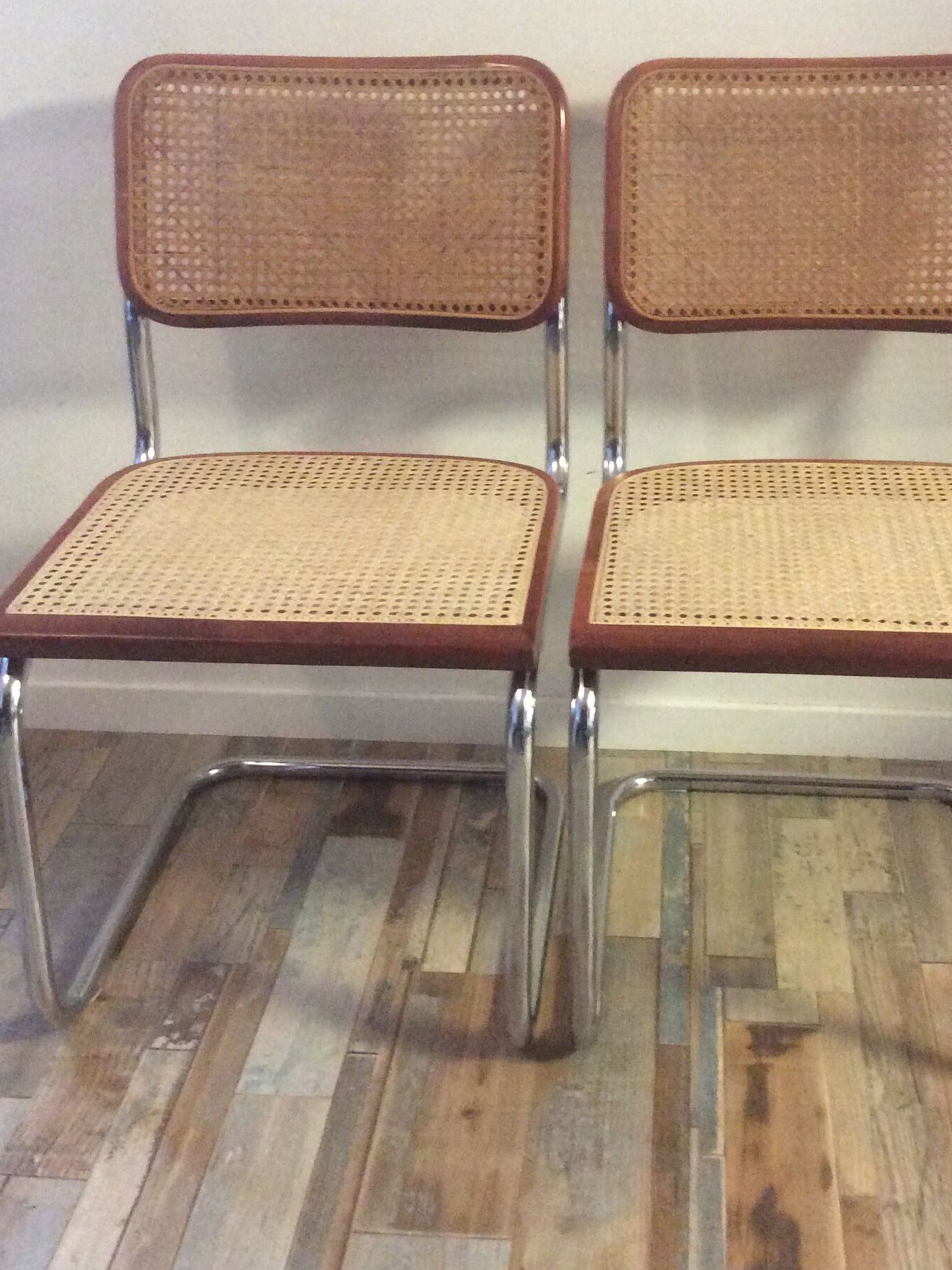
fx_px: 1687
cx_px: 573
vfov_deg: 41.1
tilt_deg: -24.5
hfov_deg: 31.4
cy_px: 534
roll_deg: +1.0
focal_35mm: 46
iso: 320
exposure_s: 1/17
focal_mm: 3.3
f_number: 2.4
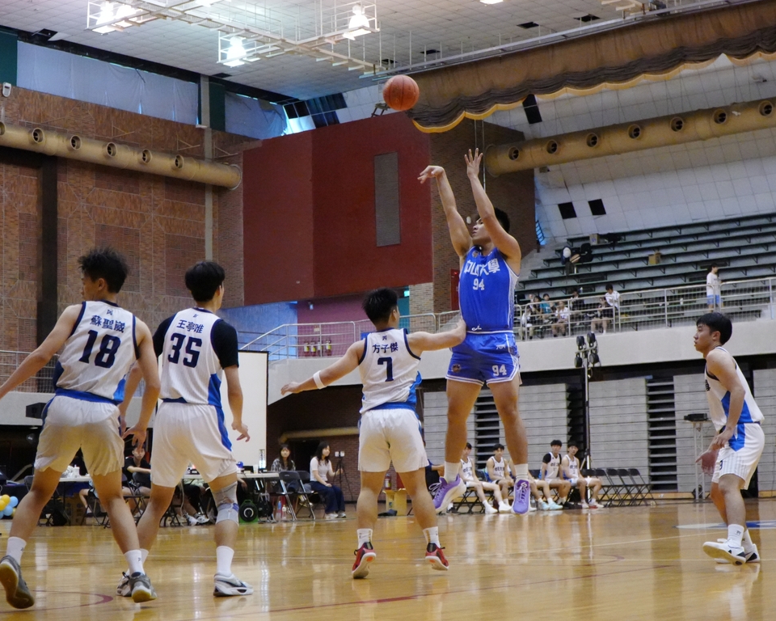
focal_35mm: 62
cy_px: 314
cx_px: 415
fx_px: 1414
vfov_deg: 24.8
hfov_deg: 30.7
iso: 8000
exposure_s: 1/501
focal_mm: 35
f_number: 4
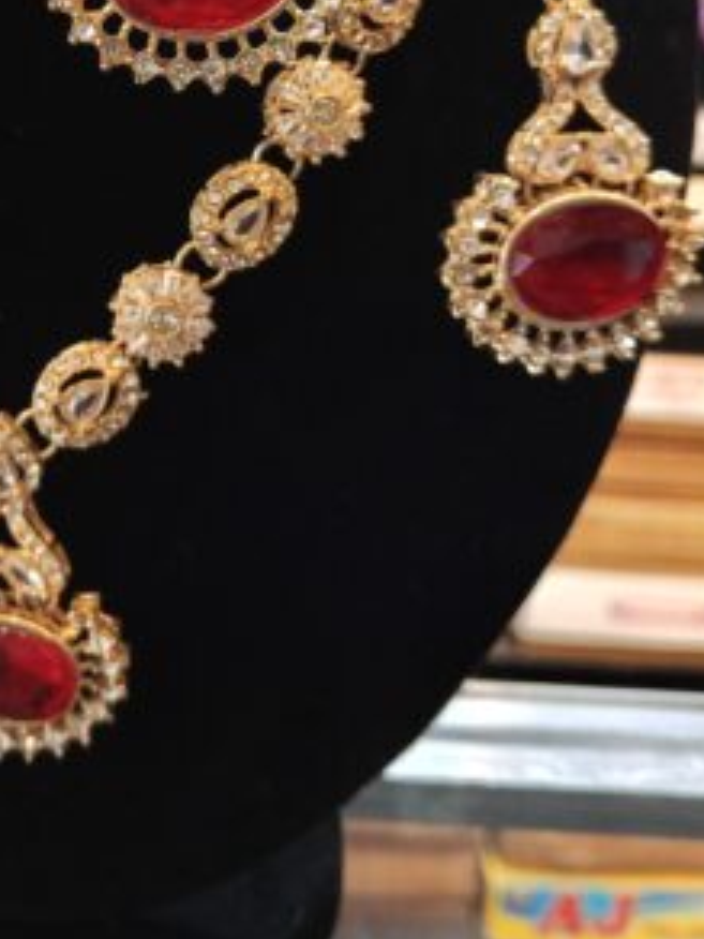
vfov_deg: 34.4
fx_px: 1437
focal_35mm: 53
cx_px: 45
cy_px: 117
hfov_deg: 26.4
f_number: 1.8
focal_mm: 3.98
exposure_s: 1/50
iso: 500
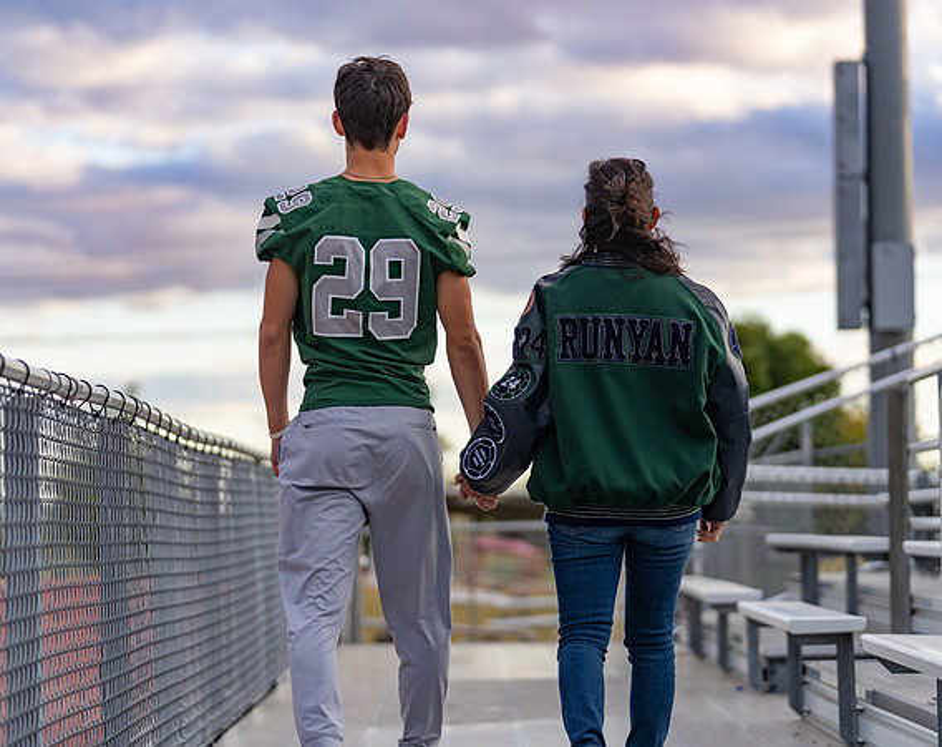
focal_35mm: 124
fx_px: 3457
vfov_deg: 12.3
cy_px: 374
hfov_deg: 15.5
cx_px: 469
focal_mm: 109
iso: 160
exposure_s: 1/640
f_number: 2.8
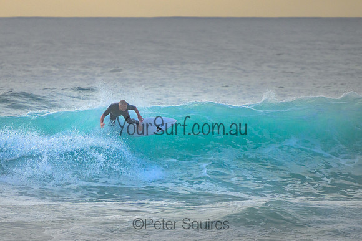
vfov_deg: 2.5
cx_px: 138
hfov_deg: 3.7
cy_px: 138
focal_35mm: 550
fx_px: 5530
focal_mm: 400
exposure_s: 1/2000
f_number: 5.6
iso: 1100
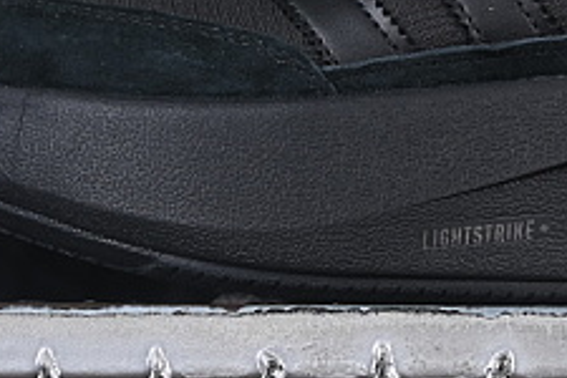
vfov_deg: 5.1
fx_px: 4205
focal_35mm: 267
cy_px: -110
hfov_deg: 7.7
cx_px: 527
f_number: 6.3
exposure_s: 1/60
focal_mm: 50
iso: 160
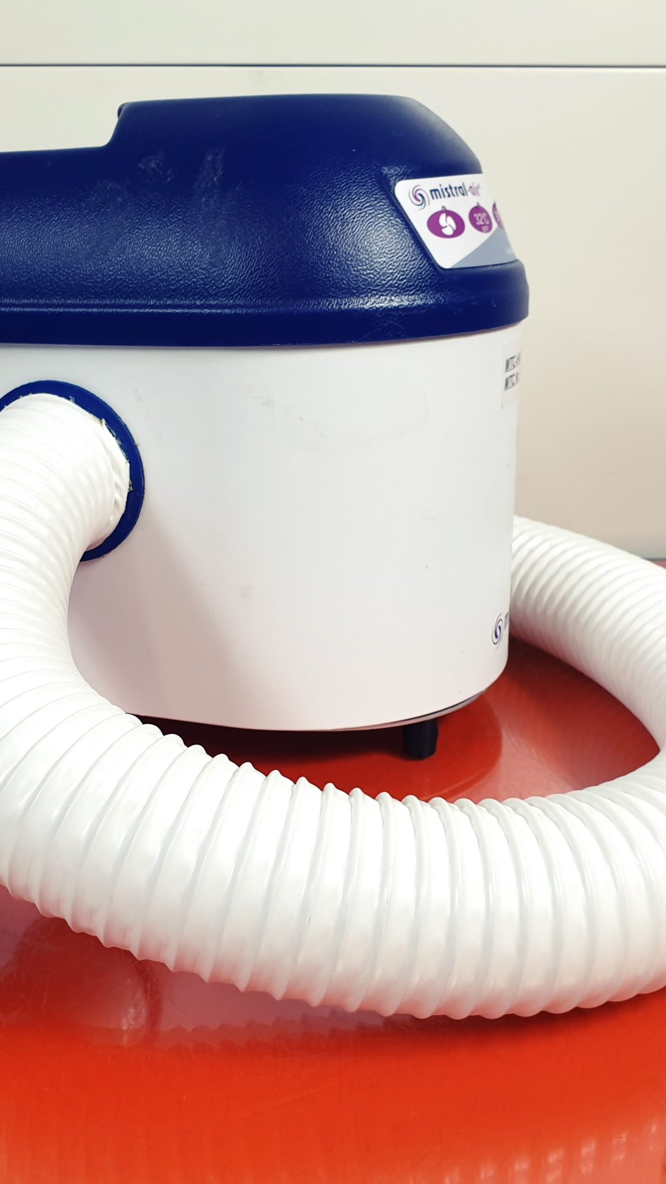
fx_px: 1193
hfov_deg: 31.1
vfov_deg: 52.8
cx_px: 276
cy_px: 590
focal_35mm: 38
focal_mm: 4.3
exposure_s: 1/50
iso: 100
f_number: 2.4
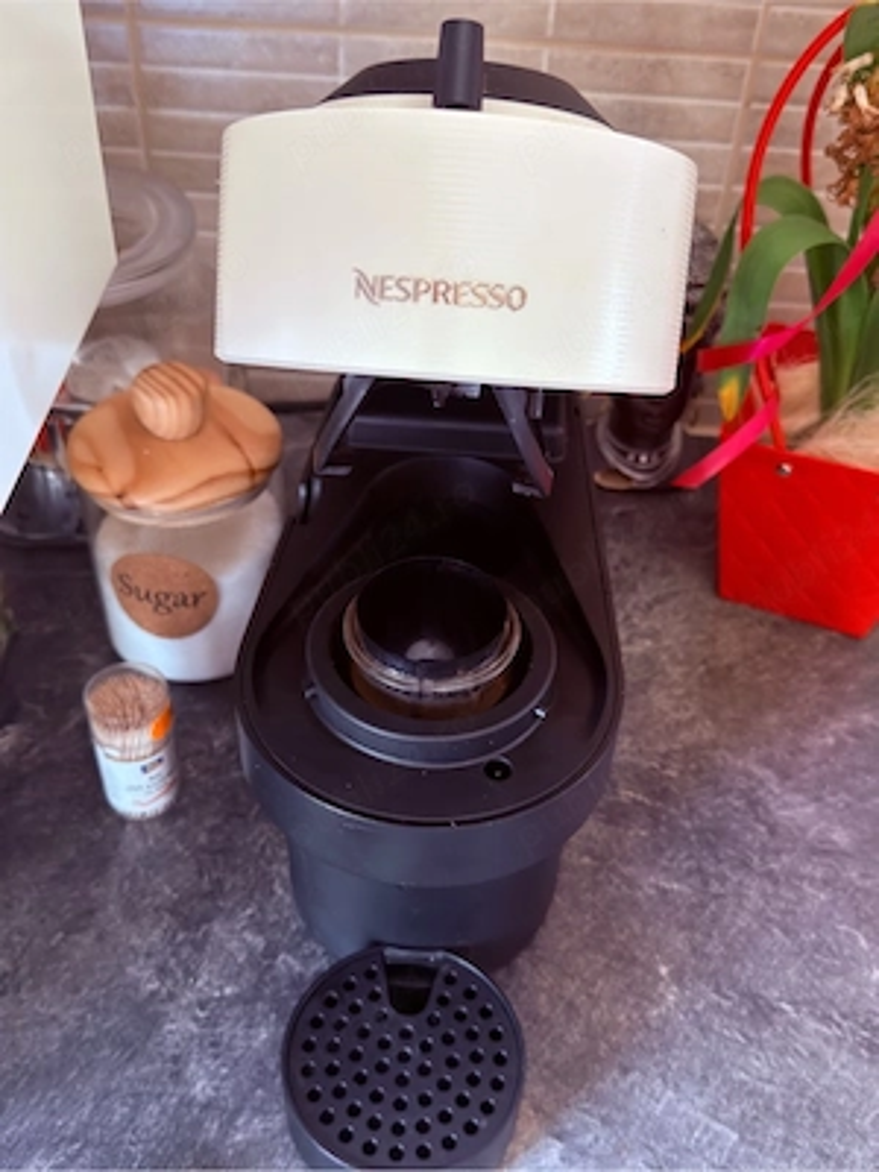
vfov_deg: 52.6
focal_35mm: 35
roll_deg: -4.3
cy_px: 586
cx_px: 440
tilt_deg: -41.5
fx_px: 1185
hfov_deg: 40.7
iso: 400
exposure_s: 1/40
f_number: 1.78
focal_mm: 6.76
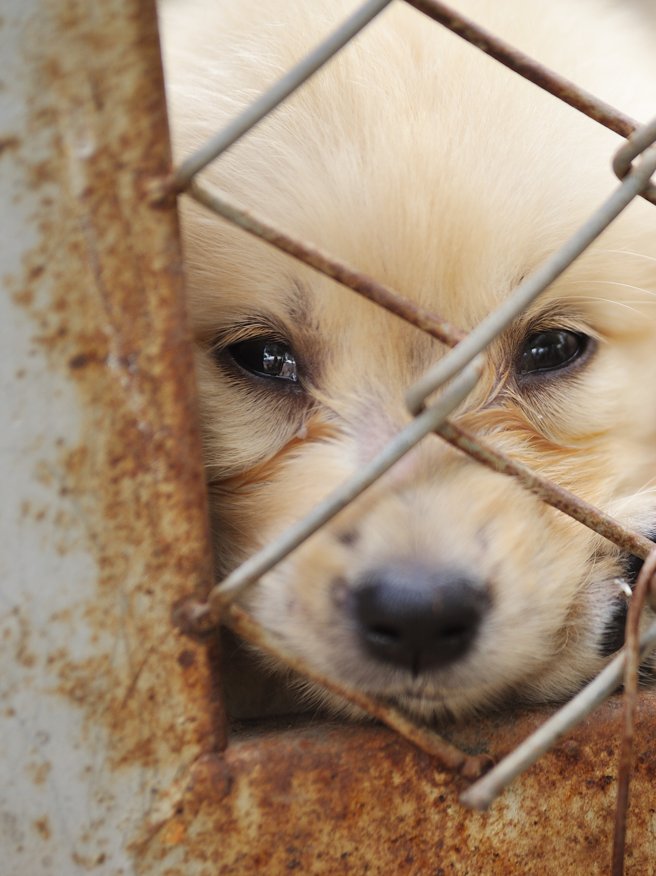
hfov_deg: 6.6
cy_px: 438
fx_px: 5661
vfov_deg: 8.8
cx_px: 552
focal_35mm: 224
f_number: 2.8
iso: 200
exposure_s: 1/320
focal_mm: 155
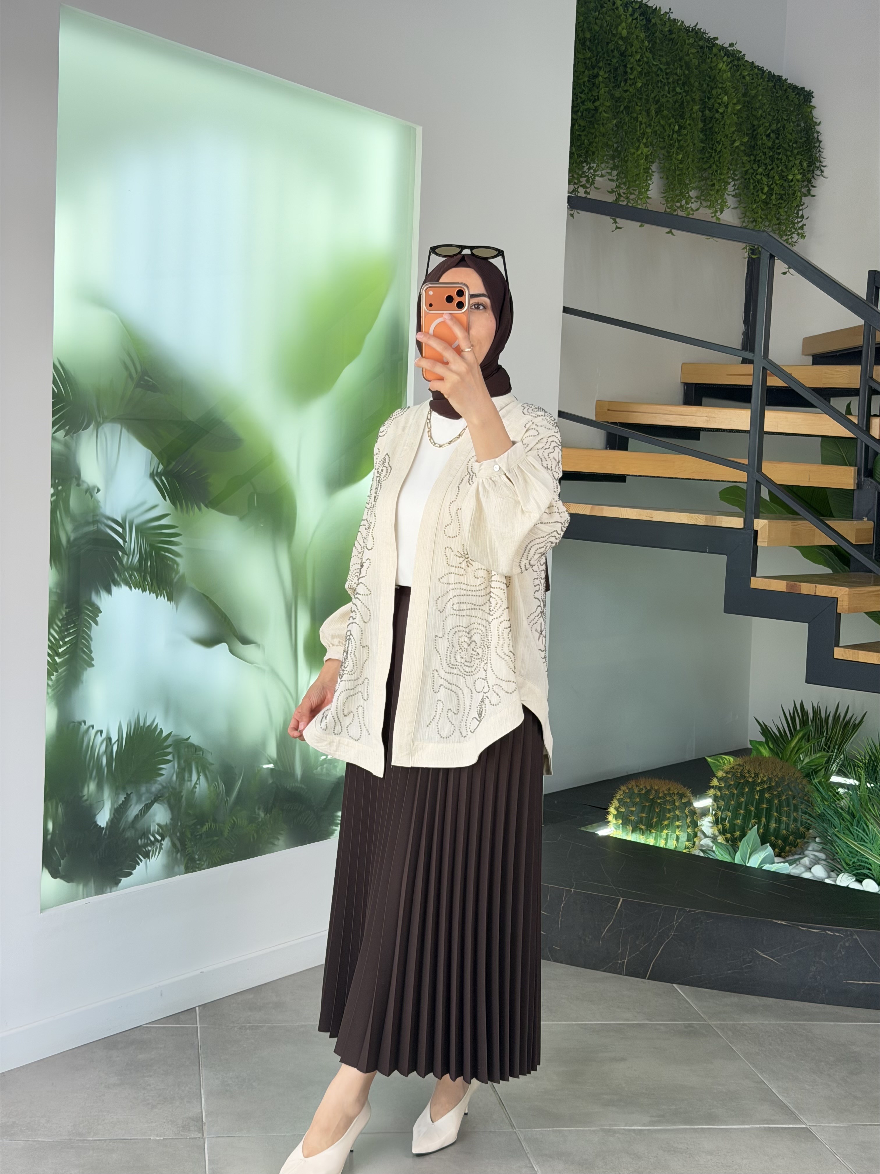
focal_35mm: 48
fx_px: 1627
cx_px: 440
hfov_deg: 30.3
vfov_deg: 39.7
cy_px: 587
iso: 64
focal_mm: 6.76
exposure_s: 1/225
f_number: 1.78
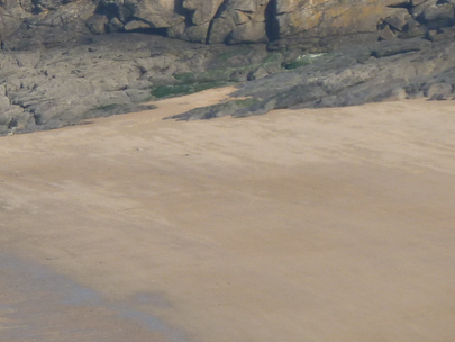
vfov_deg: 3.2
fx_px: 6153
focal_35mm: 468
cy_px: -4
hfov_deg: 4.2
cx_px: -212
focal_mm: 25.9
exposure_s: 1/400
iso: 80
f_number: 4.5
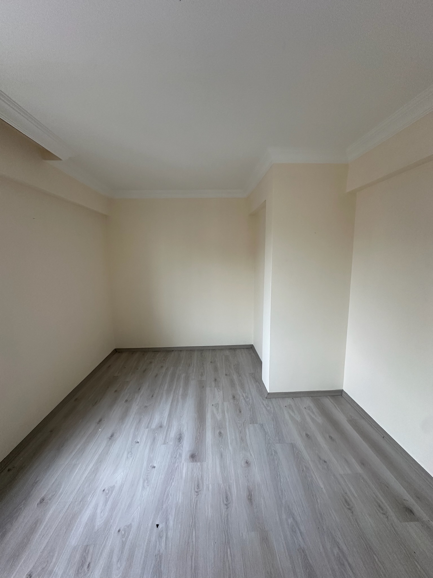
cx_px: 216
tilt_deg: -7.9
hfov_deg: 85.7
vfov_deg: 102.1
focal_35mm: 14
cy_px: 289
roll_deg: -0.4
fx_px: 233
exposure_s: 1/99
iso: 200
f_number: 2.2
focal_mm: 2.22
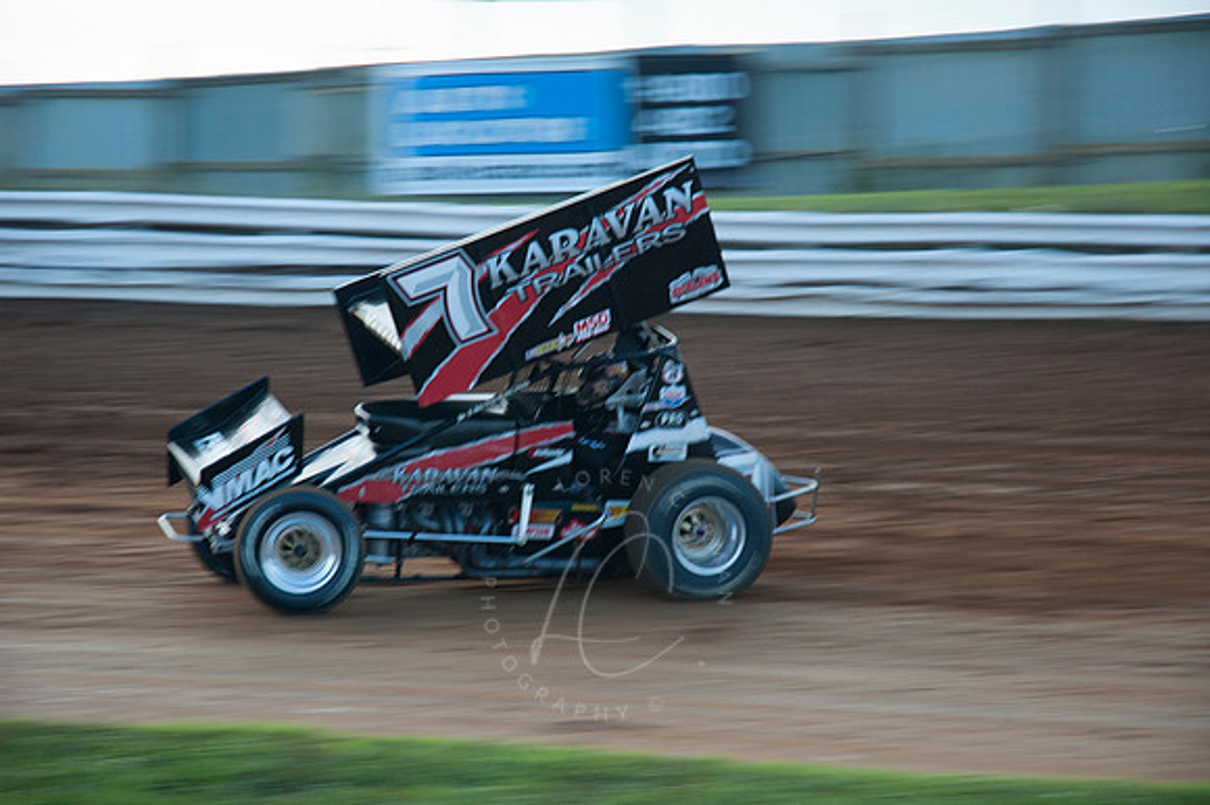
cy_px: 402
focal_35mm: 105
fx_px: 3527
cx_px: 605
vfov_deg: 13.0
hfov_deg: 19.5
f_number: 4.5
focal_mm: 70
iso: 200
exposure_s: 1/160
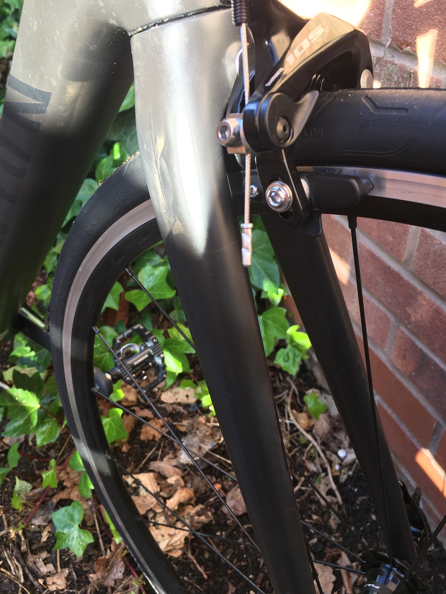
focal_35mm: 29
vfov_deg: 61.7
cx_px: 223
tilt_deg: -38.6
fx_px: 498
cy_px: 297
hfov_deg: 48.2
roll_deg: +3.5
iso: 25
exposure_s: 1/50
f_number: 2.2
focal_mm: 4.15
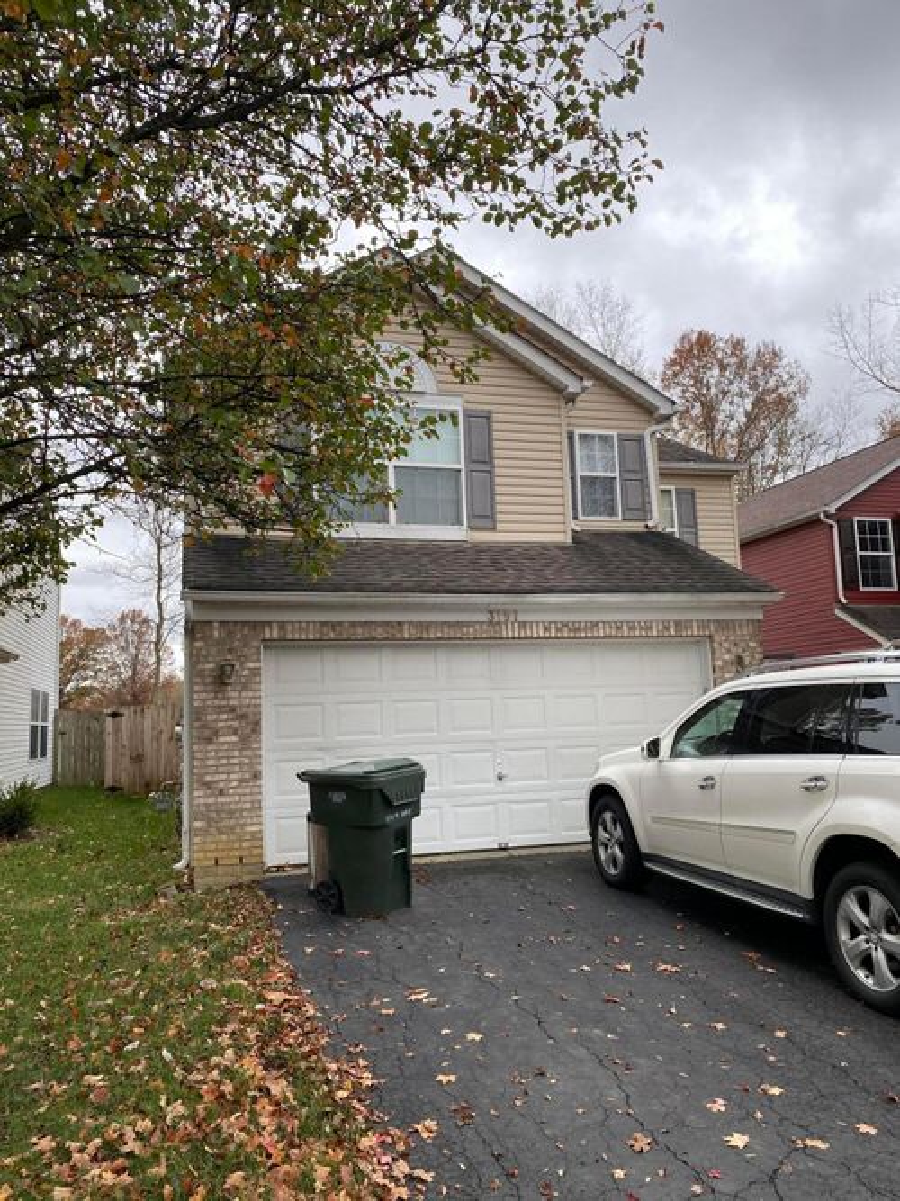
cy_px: 600
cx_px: 450
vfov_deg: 67.3
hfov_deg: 53.0
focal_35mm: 26
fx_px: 902
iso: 64
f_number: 1.8
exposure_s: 1/122
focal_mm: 4.25
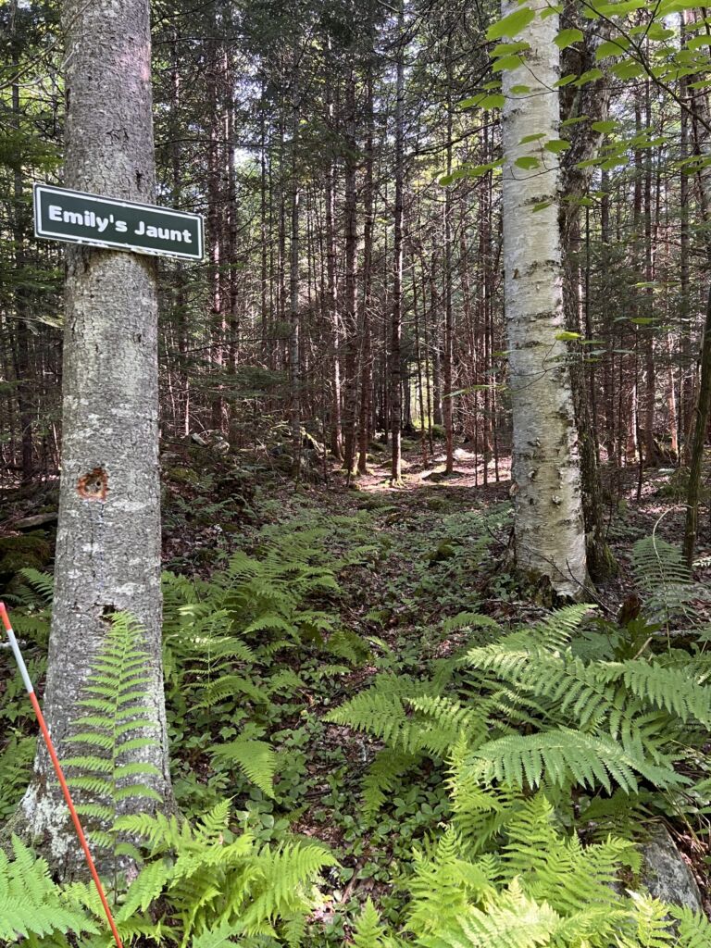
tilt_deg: -0.3
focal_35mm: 26
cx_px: 356
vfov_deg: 67.3
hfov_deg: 53.1
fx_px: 712
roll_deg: +1.5
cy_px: 474
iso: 160
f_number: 1.5
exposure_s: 1/60
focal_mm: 5.7
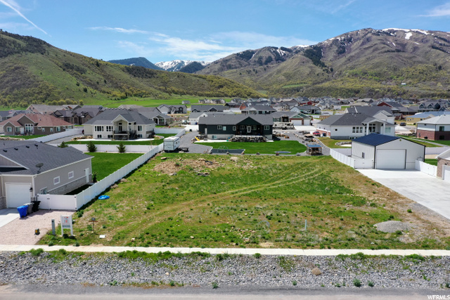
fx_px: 350
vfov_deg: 46.4
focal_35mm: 28
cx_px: 225
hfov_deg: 65.5
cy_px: 150
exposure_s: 1/500
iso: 100
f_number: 5.6
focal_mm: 10.26
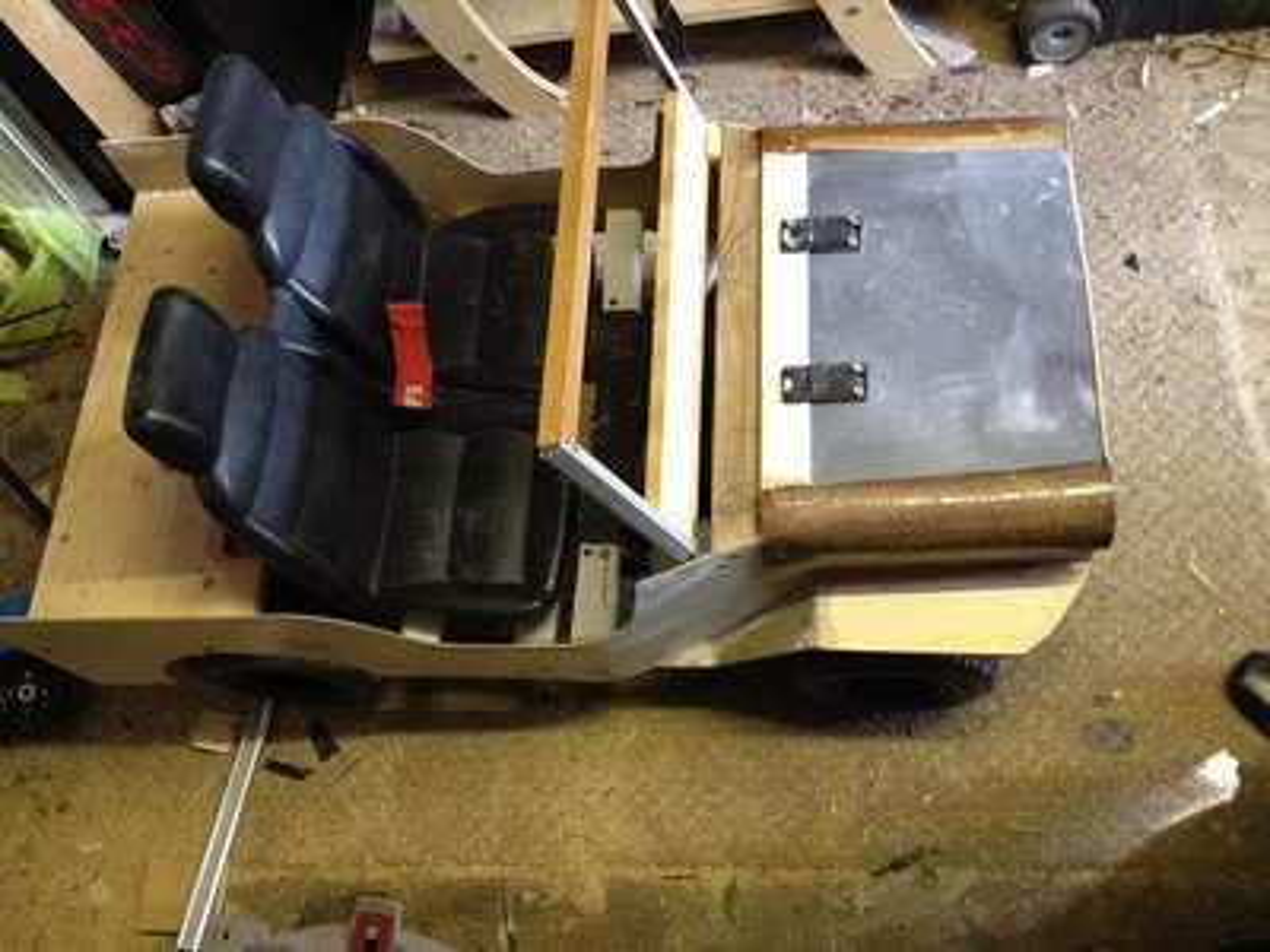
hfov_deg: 52.6
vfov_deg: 40.7
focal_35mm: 35
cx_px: 635
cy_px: 476
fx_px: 1284
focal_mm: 4.28
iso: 320
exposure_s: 1/20
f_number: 2.4
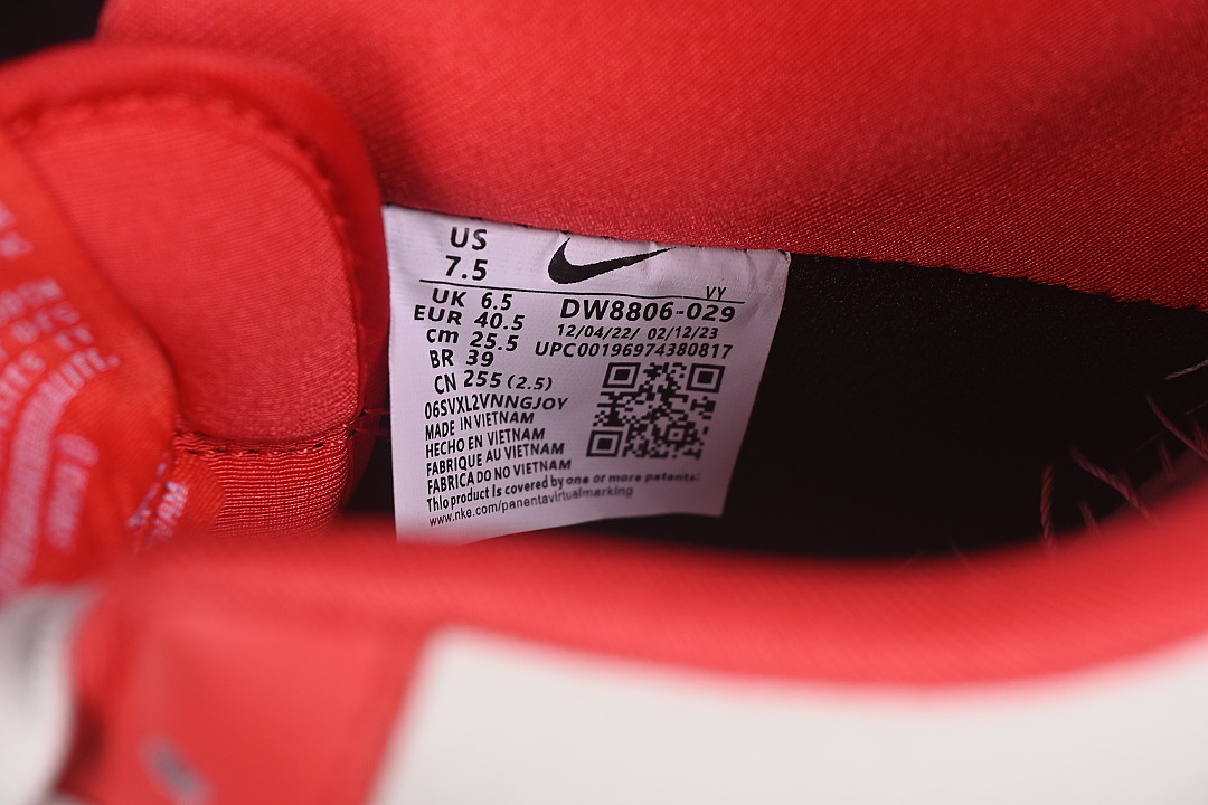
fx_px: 2516
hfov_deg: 27.0
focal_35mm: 75
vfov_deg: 18.2
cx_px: 604
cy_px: 402
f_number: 7.1
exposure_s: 1/80
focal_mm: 50
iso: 160
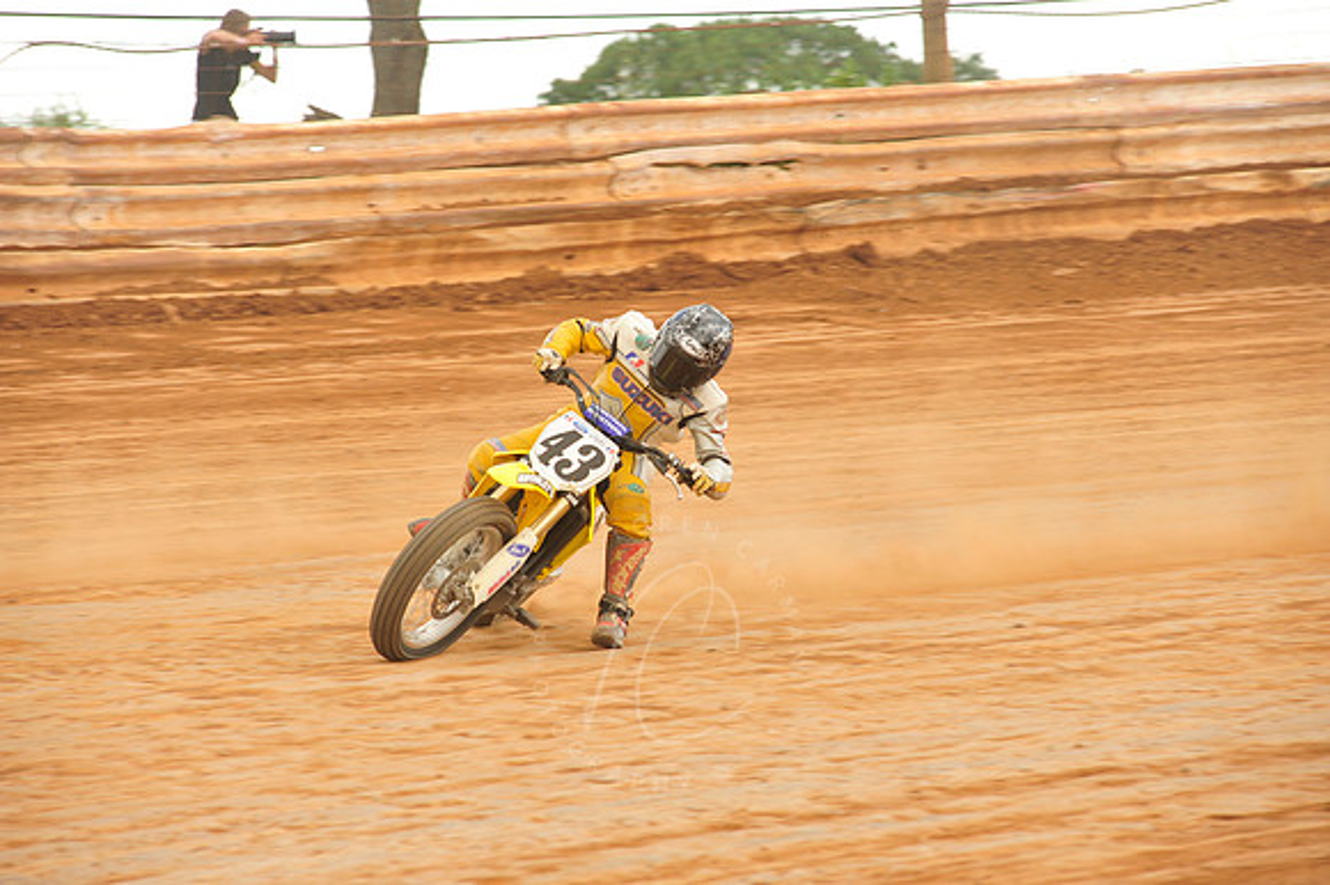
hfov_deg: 10.3
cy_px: 442
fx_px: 7384
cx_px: 665
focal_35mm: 200
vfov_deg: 6.9
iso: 800
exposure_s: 1/400
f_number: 8
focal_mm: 200
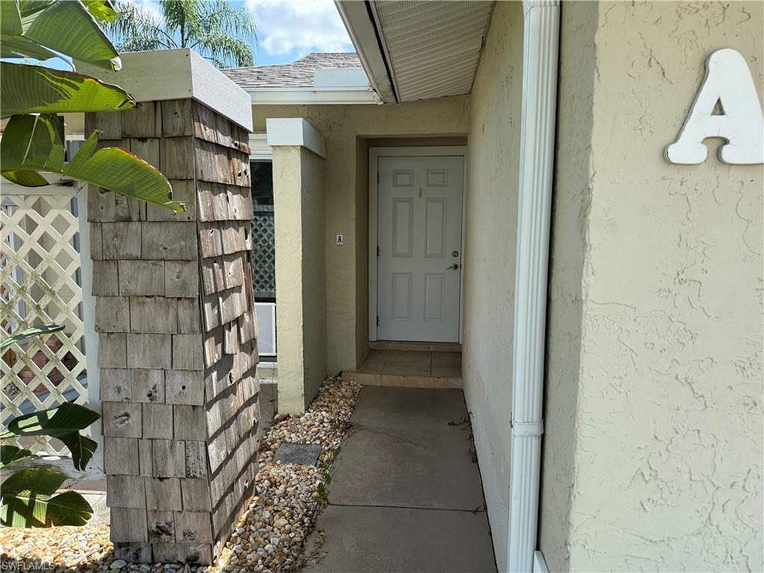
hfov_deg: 71.6
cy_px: 286
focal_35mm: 24
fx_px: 530
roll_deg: +0.1
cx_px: 382
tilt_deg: -4.3
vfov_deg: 56.8
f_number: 1.78
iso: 80
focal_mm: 6.76
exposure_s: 1/1770
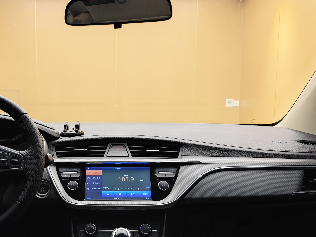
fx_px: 347
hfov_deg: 48.4
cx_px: 115
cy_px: 167
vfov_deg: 37.1
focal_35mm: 38
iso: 800
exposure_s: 1/60
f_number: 1.9
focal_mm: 8.7
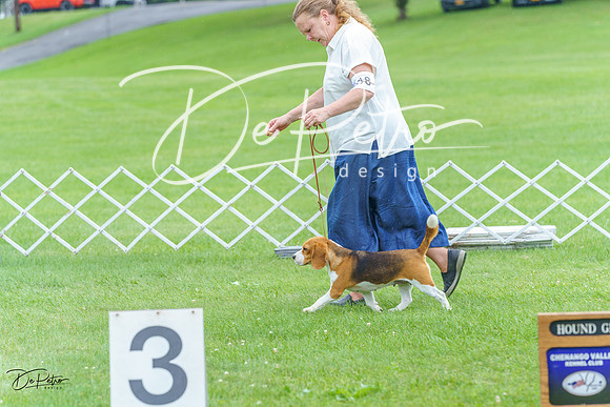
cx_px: 305
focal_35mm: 159
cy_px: 204
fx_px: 2695
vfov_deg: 8.6
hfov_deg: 12.9
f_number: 5
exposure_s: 1/800
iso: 400
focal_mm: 159
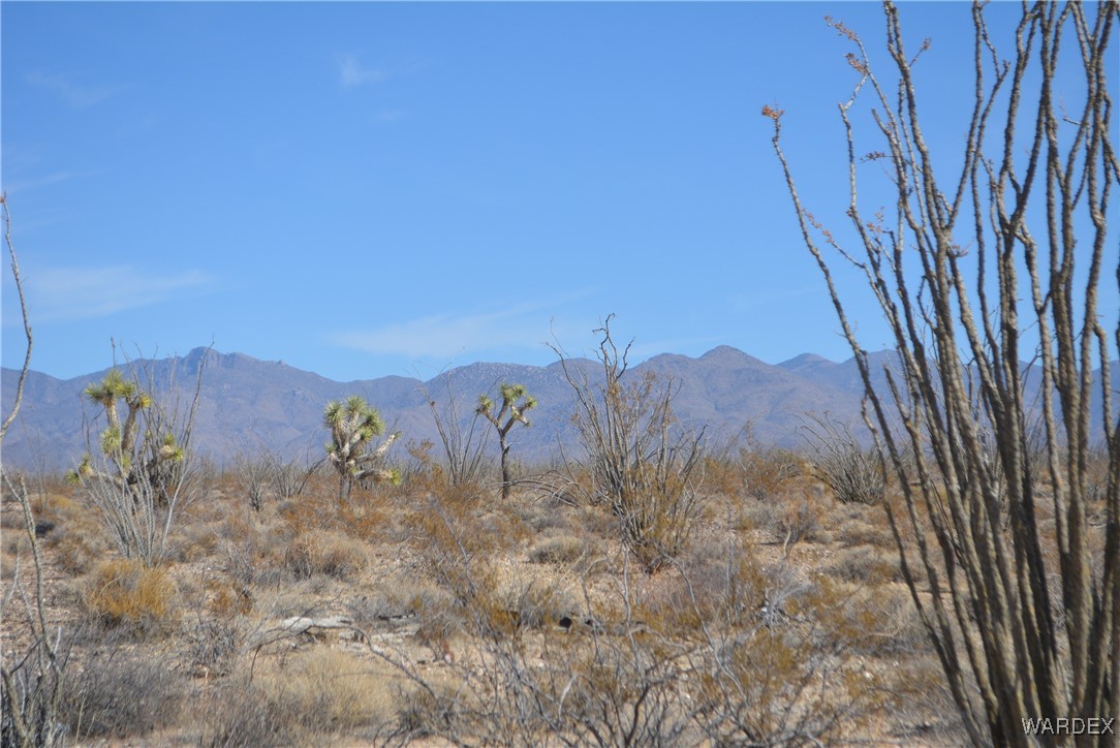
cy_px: 374
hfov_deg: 24.6
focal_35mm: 82
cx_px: 560
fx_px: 2568
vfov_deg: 16.6
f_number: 7.1
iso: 400
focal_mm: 55
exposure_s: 1/1600
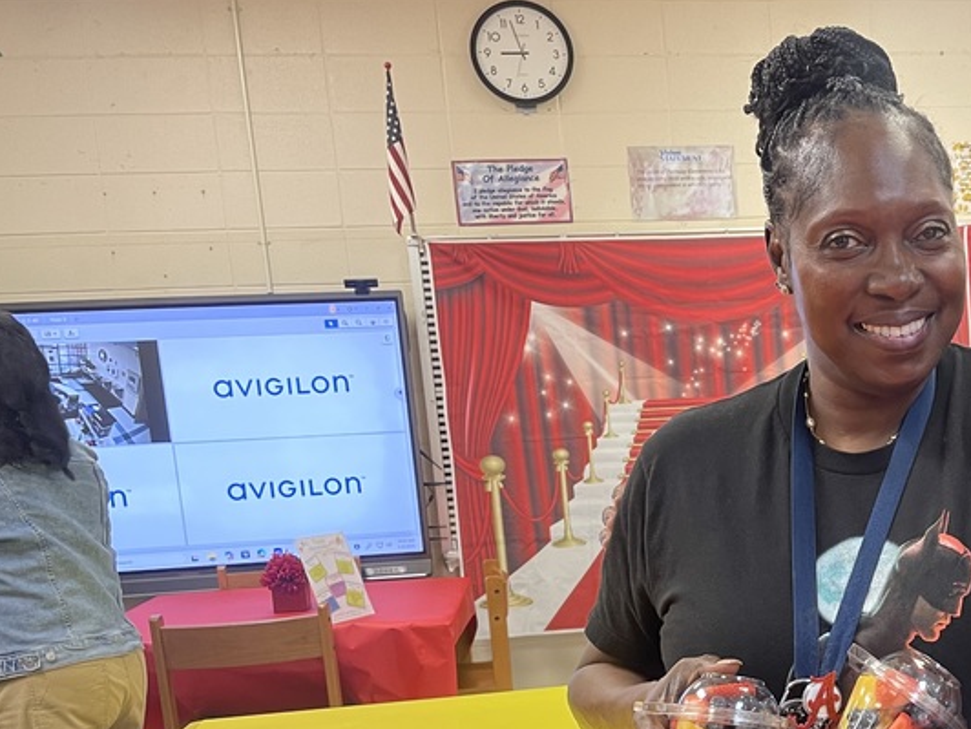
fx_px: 1403
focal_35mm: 50
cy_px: 632
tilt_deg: -9.9
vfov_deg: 28.2
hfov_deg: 35.7
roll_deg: +3.3
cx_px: 894
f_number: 1.6
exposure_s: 1/60
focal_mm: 4.2
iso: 80
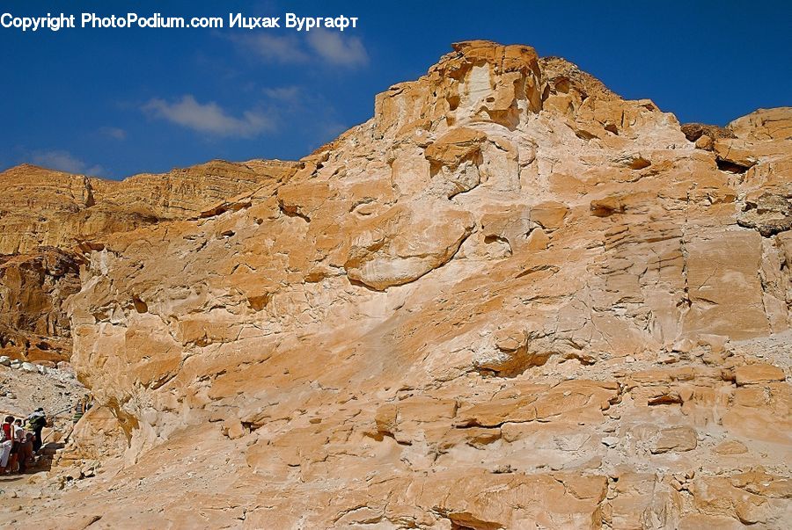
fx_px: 859
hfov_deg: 49.5
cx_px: 396
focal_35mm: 39
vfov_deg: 34.3
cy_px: 265
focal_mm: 26
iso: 125
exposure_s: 1/400
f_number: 10
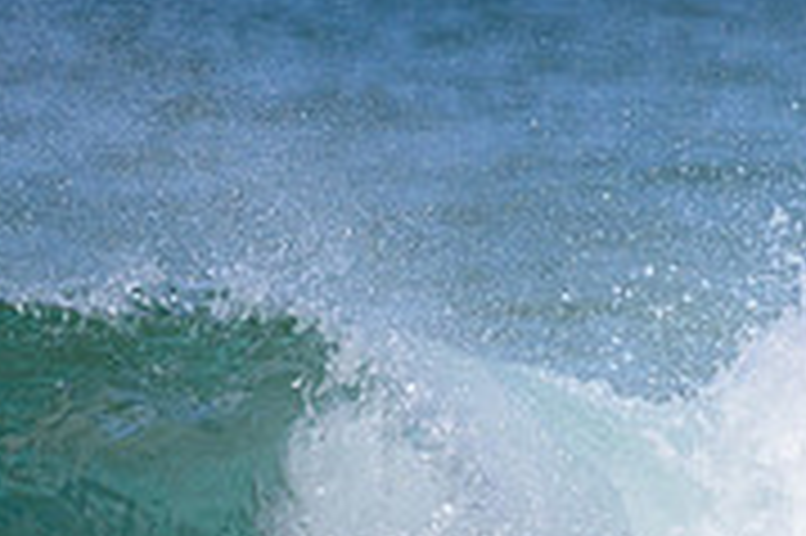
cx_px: 765
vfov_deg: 0.5
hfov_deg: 0.8
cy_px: 606
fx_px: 57955
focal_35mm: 2591
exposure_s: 1/2000
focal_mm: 800
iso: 800
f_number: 11
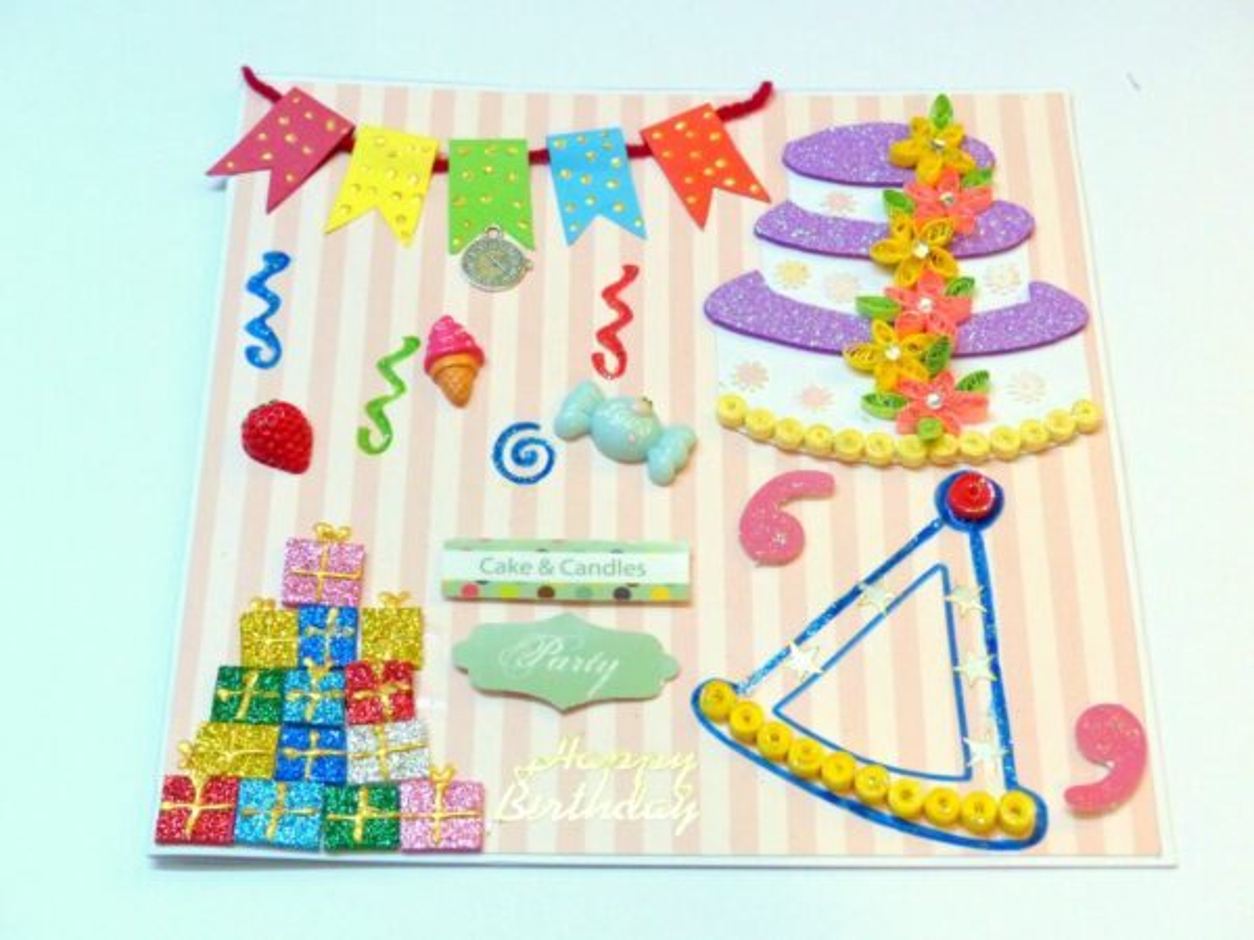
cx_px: 627
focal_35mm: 61
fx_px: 2210
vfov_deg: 24.0
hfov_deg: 31.7
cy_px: 470
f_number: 3.5
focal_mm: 10.9
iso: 400
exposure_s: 1/80
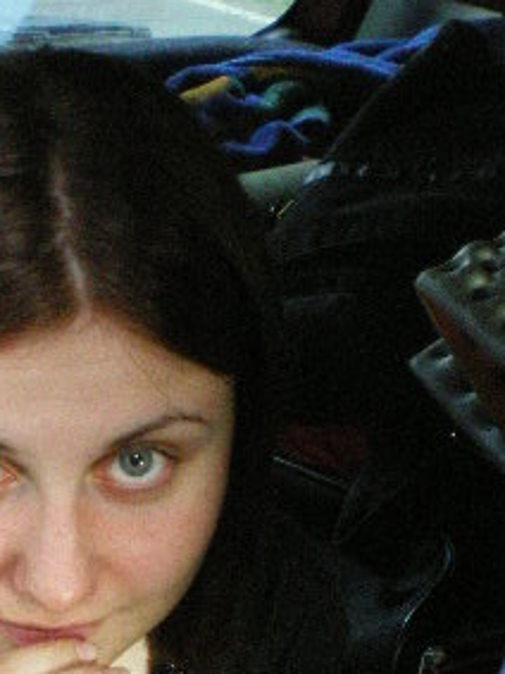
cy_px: 714
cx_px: 36
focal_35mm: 86
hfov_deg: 16.9
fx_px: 1674
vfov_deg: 21.7
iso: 800
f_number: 3.1
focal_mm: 6.3
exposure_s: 1/40
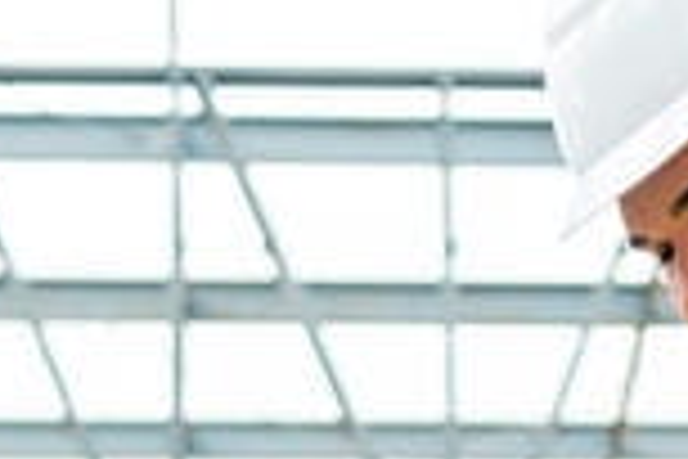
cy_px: 554
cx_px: 562
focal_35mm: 199
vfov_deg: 6.9
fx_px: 3803
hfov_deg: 10.3
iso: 800
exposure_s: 1/6000
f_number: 2
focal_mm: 30
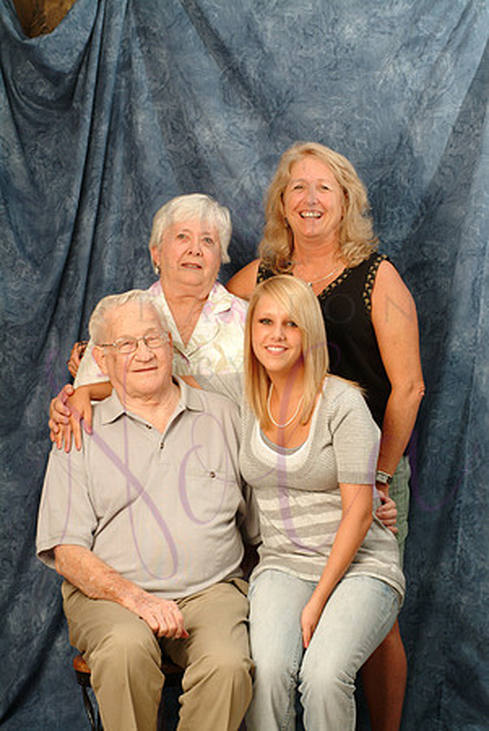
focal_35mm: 118
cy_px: 366
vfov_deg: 17.3
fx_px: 2409
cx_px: 244
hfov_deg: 11.6
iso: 400
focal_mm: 79
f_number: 9.5
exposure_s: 1/125
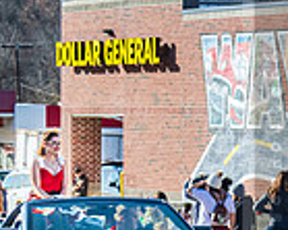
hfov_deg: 6.1
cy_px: 195
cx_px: 691
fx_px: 2572
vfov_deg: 5.1
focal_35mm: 302
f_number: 9
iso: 320
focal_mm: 60
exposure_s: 1/640
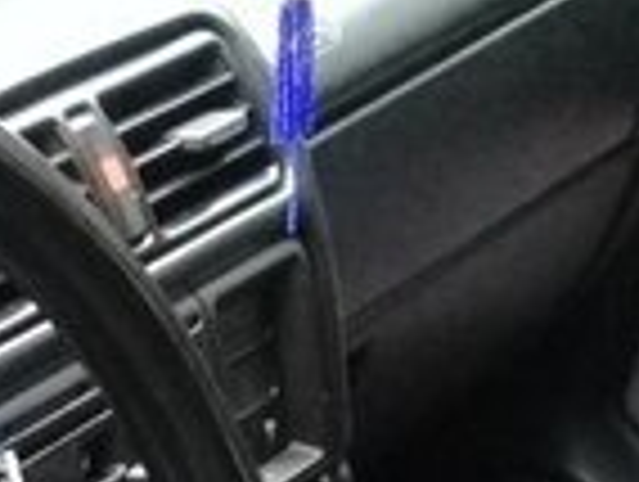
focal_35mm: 144
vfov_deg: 9.4
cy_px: 1070
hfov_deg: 13.3
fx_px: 2663
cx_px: -126
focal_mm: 3.3
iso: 250
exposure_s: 1/17
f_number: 2.2
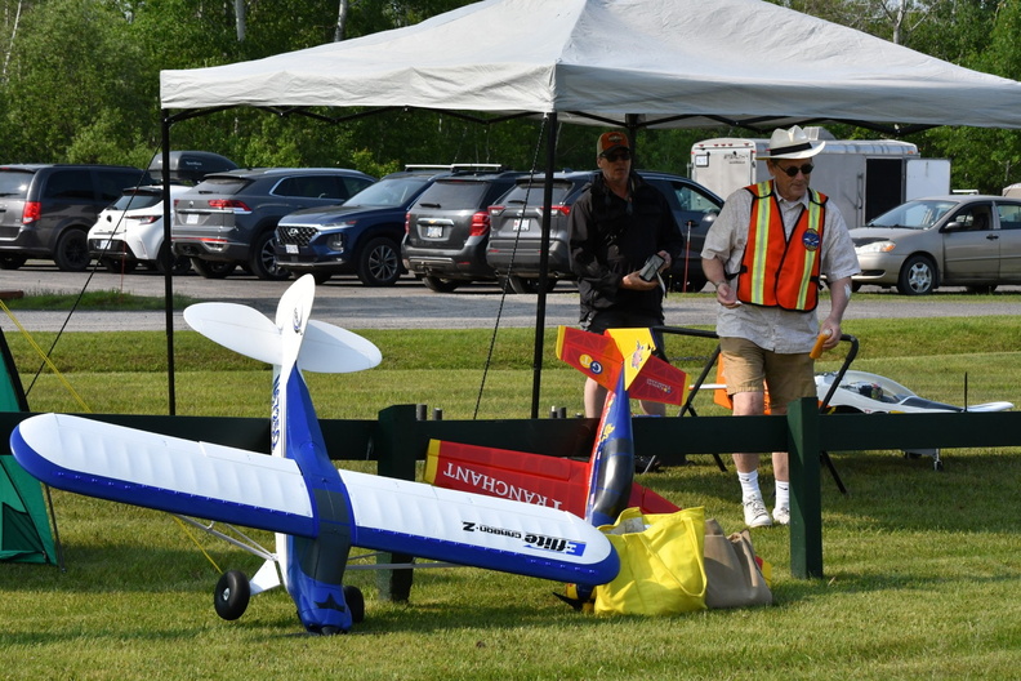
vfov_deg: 11.7
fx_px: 3318
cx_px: 510
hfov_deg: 17.5
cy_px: 340
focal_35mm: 117
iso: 800
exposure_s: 1/800
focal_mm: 78
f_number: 14
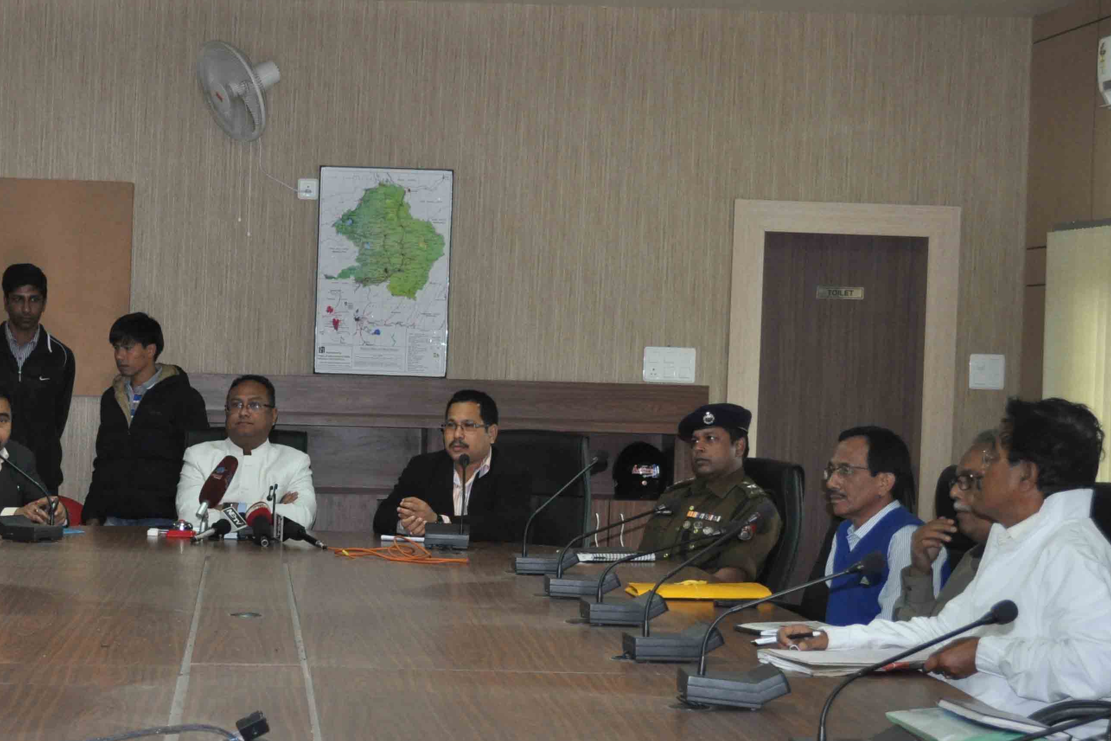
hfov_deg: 25.0
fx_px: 2469
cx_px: 266
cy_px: 505
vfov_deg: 17.0
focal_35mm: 80
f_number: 4.8
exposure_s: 1/60
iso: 800
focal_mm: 32
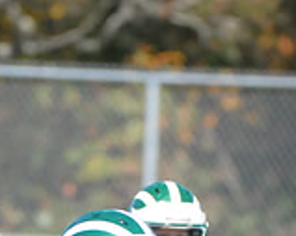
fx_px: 10786
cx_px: 167
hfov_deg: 1.6
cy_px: 463
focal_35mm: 1232
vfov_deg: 1.3
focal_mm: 240
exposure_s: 1/8000
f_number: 4
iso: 1600
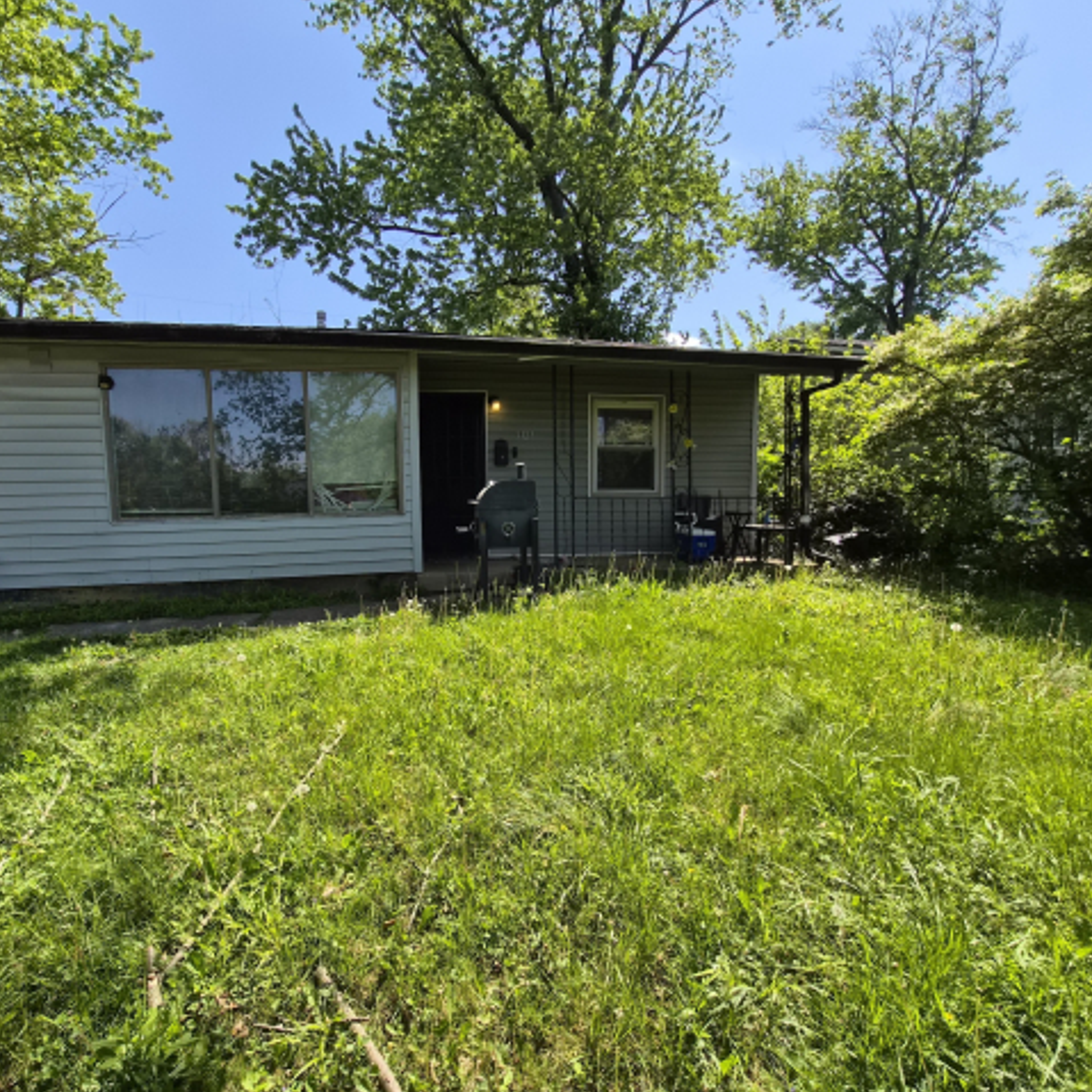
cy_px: 565
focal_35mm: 16
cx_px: 462
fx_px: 571
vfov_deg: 87.4
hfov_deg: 86.8
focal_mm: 1.7
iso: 25
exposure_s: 1/1024
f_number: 2.2
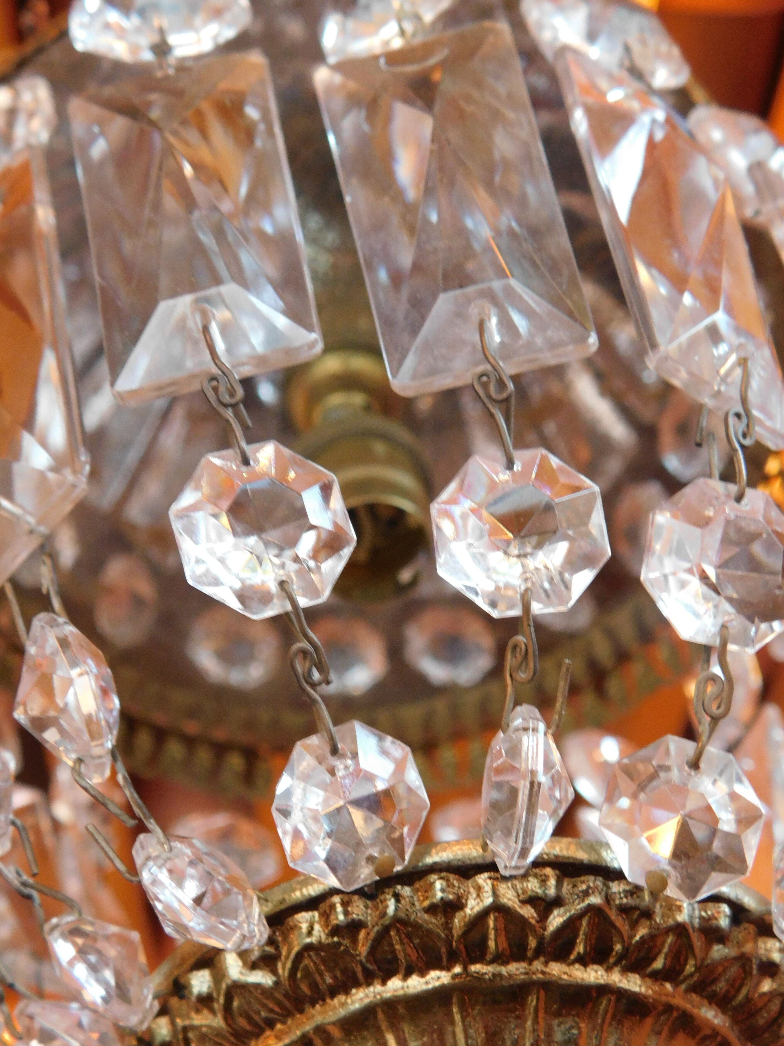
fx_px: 1087
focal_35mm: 36
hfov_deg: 39.7
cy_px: 523
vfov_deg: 51.4
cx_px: 392
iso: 400
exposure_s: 1/15
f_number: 3.5
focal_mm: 6.3
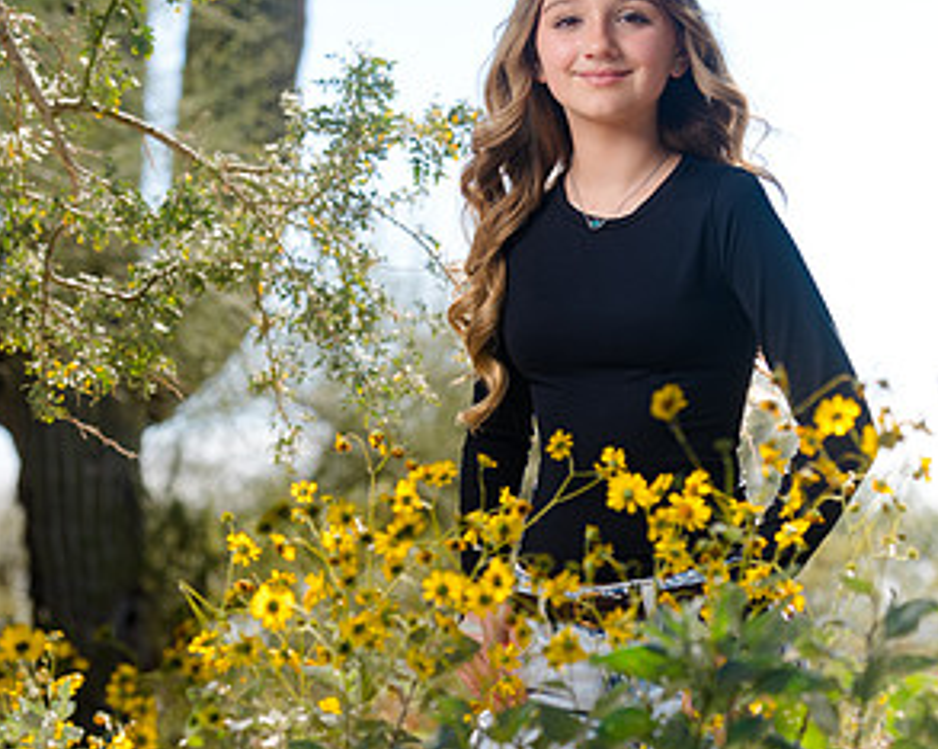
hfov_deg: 11.8
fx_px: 4522
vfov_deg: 9.5
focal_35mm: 163
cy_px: 461
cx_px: 464
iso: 100
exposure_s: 1/250
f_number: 5.6
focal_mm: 113
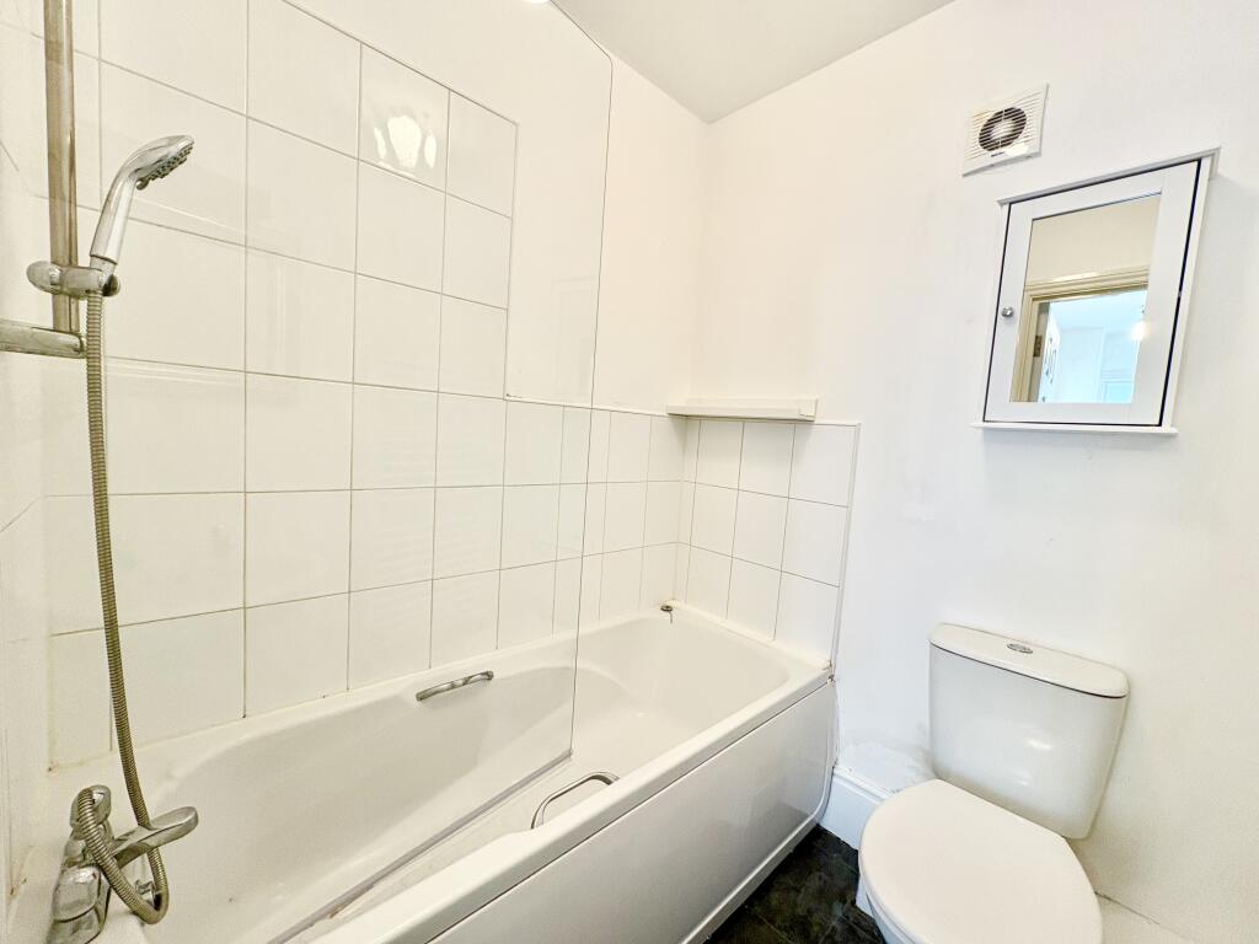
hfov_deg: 102.1
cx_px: 630
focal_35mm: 14
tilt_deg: -4.6
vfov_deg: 85.7
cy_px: 472
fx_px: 509
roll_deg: -3.5
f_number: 2.2
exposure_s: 1/100
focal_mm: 2.22
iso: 160
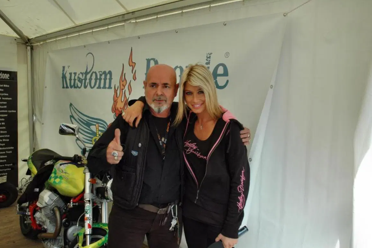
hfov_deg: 65.5
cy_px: 125
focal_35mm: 28
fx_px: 289
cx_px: 188
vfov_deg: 46.4
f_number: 7.1
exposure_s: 1/200
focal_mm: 18
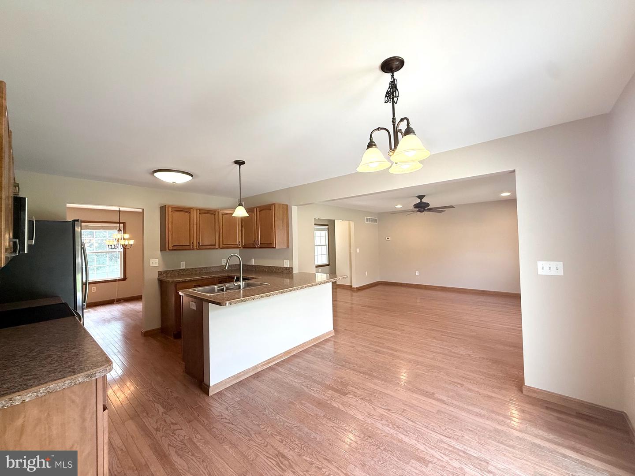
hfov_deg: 102.1
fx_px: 257
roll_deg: +0.9
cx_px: 318
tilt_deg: +0.5
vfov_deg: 85.7
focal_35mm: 14
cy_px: 238
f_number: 2.2
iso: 160
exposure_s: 1/120
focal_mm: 2.22
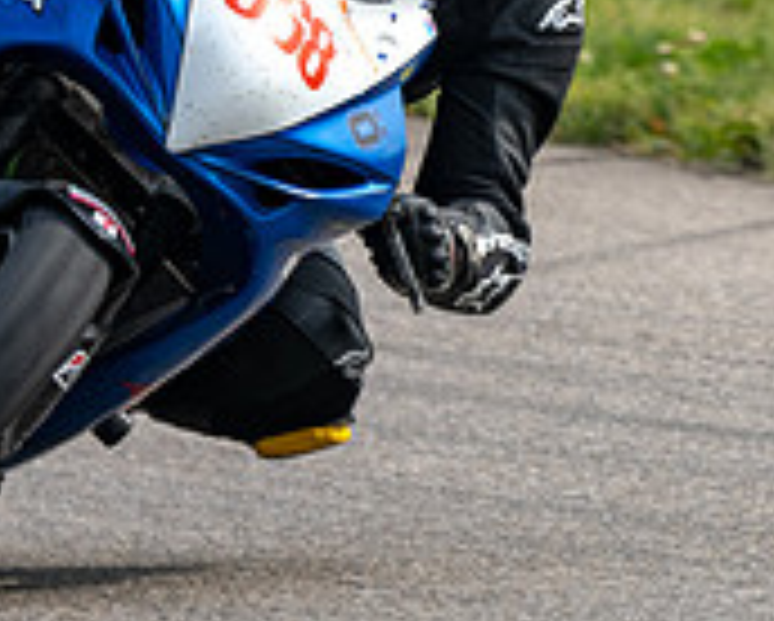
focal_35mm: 1833
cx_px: 159
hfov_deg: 1.1
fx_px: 42037
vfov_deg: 0.8
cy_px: 268
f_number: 6
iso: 280
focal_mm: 410
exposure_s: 1/1250
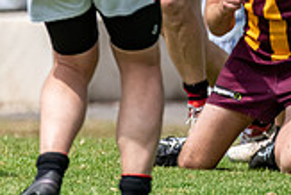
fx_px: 16221
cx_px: 427
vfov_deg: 0.7
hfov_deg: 1.0
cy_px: -74
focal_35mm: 2005
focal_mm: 550
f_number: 6.3
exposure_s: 1/3200
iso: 800
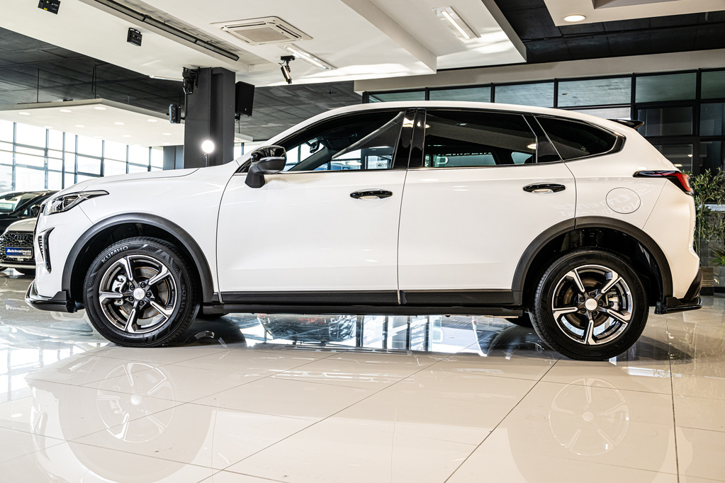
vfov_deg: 40.5
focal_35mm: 32
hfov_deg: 58.0
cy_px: 242
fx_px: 654
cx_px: 362
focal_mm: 32.5
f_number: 4
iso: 400
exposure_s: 1/125
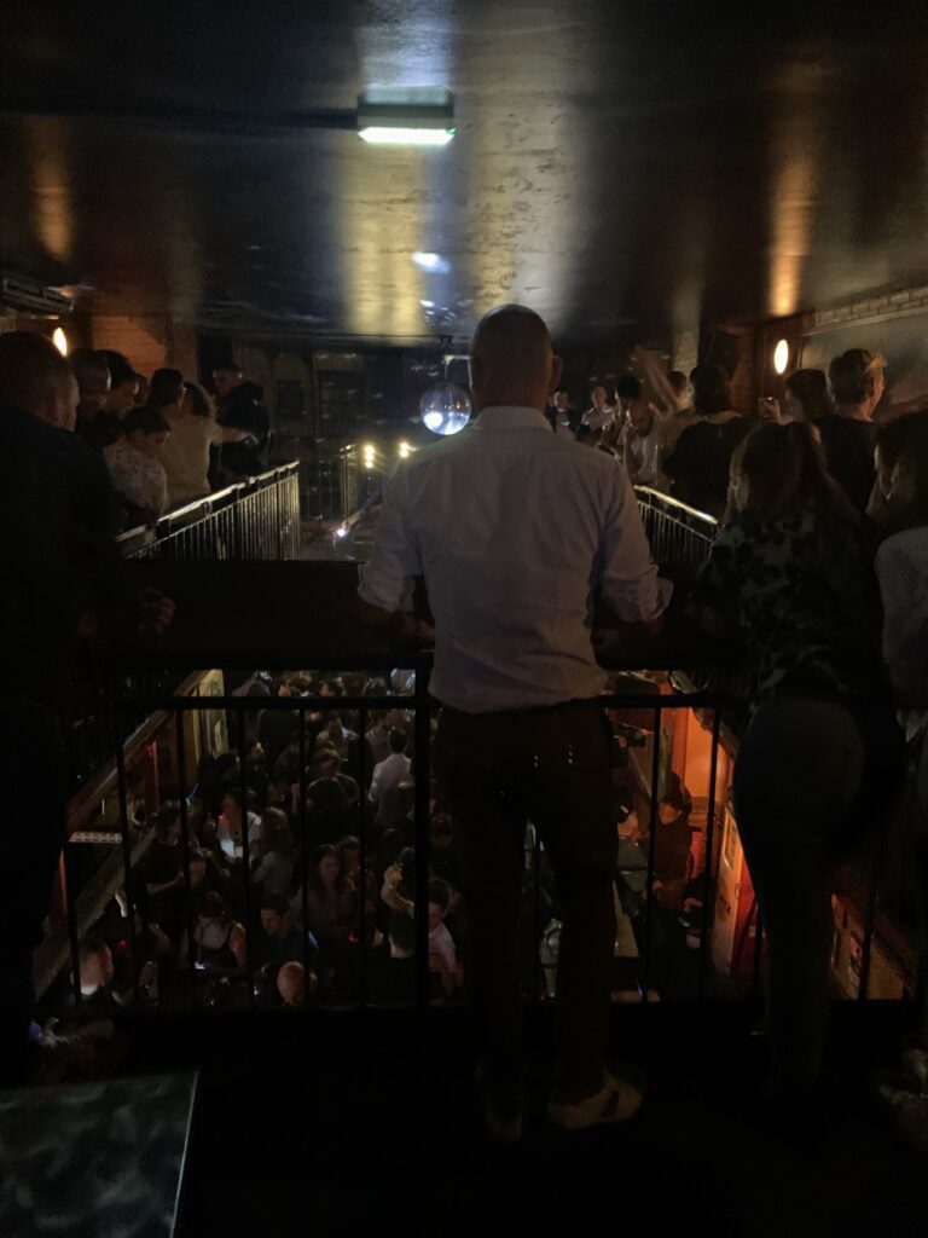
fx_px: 929
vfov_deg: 67.3
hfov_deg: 53.1
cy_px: 619
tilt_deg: -14.0
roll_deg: +0.1
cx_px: 464
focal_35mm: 26
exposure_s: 1/17
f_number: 1.8
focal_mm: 4.25
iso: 800
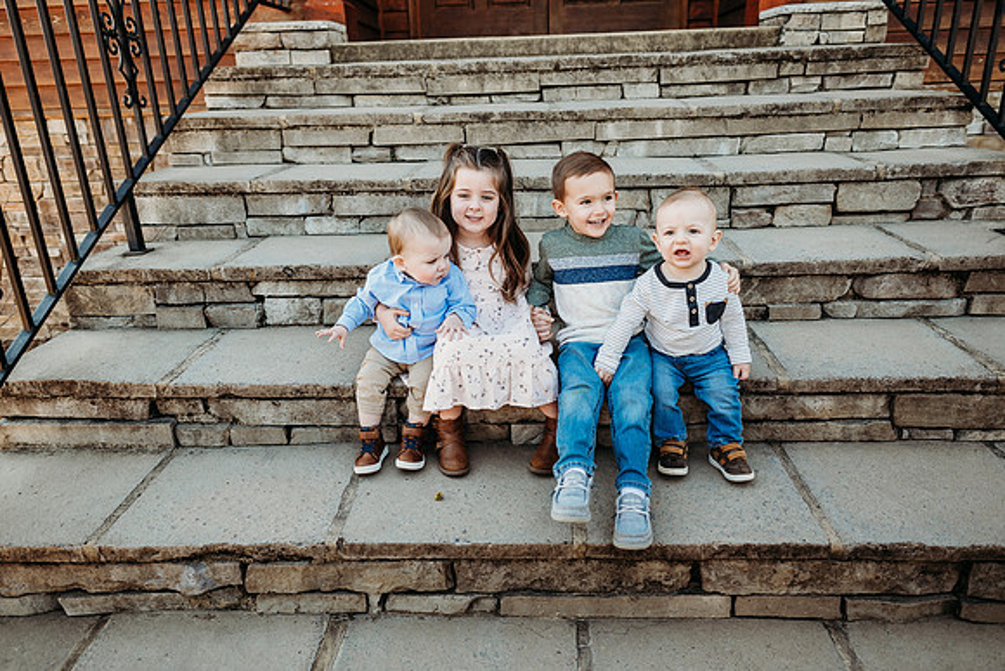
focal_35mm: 24
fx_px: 670
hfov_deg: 73.7
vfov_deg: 53.2
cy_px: 336
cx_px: 502
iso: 250
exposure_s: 1/320
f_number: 2.8
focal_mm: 24
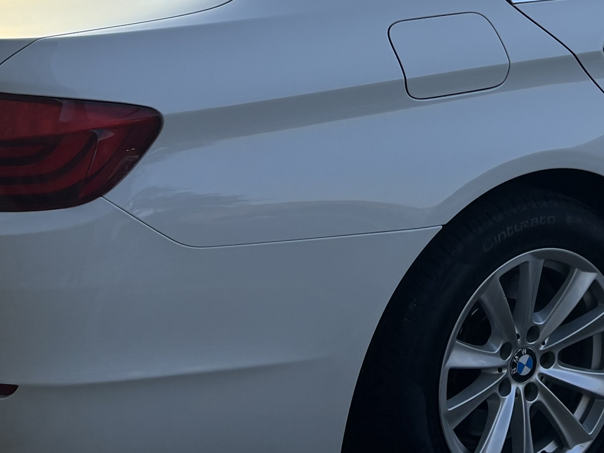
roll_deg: -1.1
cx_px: 570
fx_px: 1396
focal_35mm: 80
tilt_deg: -4.2
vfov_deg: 17.6
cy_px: -76
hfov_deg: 23.6
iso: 50
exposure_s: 1/2193
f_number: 1.6
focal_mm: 5.96
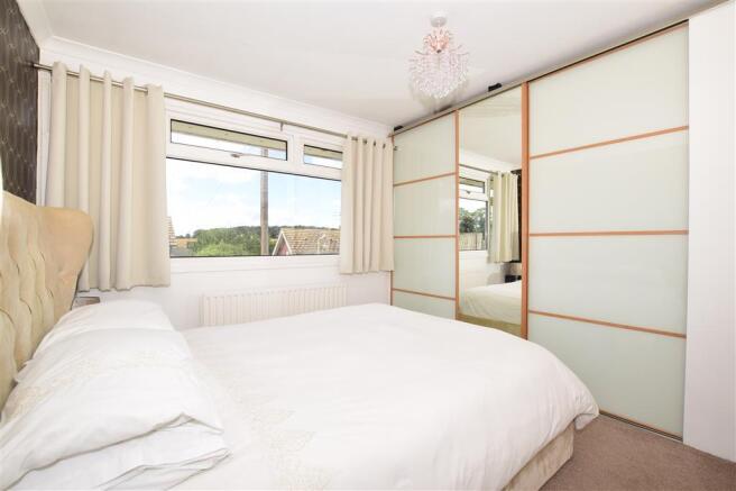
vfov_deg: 77.3
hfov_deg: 100.4
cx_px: 368
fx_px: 307
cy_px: 246
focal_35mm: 15
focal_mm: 10
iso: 400
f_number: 14
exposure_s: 1/200
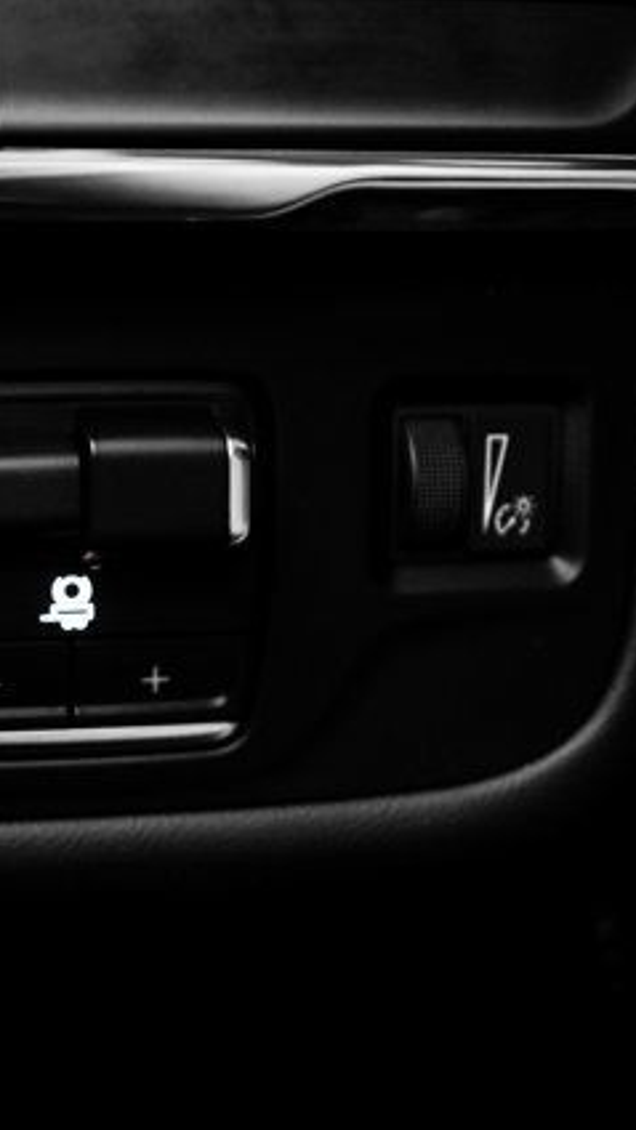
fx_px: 1799
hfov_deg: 19.6
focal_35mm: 60
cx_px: 37
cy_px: 565
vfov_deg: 34.9
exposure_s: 1/160
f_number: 2.8
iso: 2500
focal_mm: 38
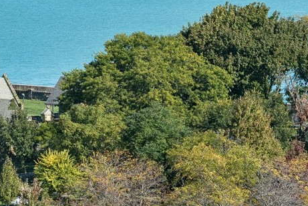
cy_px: 86
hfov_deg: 5.7
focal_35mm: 358
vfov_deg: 3.8
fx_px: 3065
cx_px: -79
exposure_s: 1/1250
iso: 400
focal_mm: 102
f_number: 8
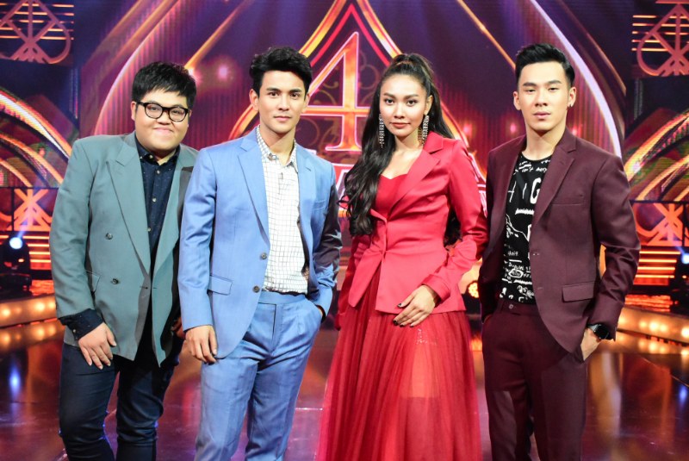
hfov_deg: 37.8
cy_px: 230
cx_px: 344
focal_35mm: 52
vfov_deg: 25.8
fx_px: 1006
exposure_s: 1/500
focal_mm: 35
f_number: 4.2
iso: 8000
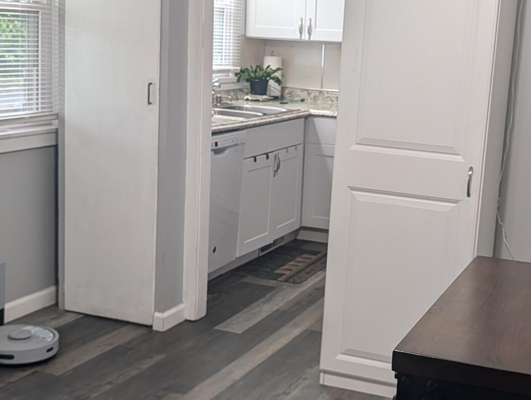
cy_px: 192
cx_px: 332
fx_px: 876
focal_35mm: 57
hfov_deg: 33.6
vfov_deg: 25.7
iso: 122
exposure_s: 1/30
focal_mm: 6.9
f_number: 1.68
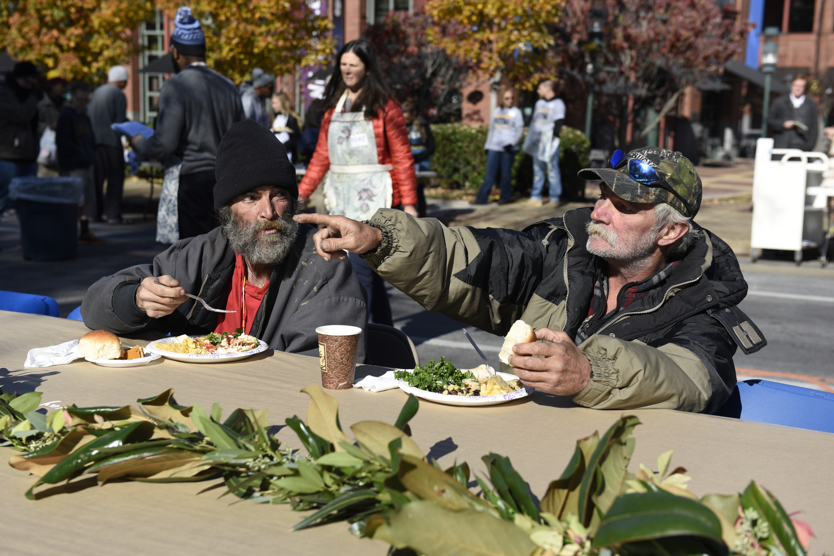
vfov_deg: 27.0
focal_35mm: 50
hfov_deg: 39.6
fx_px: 1159
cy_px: 278
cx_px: 417
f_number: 5
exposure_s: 1/800
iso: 100
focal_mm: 50
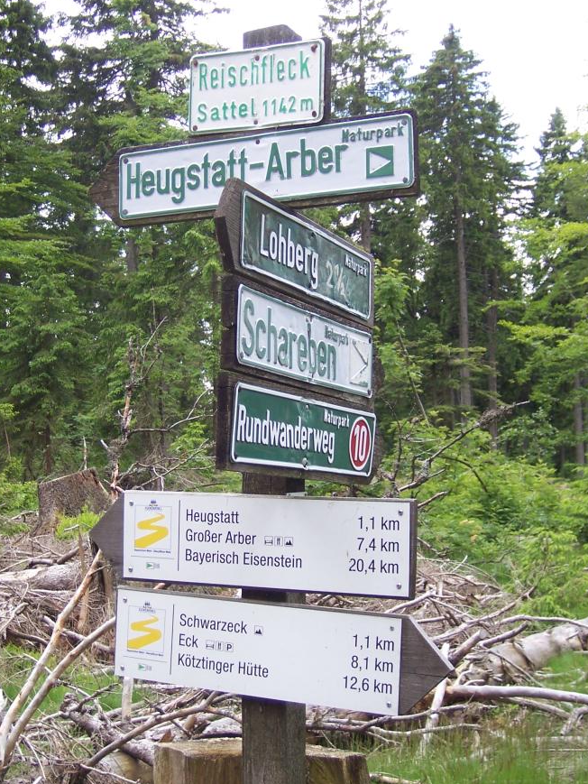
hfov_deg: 27.5
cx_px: 280
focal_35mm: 53
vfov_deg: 36.1
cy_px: 362
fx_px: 1200
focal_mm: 7.7
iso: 80
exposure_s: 1/250
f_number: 3.2
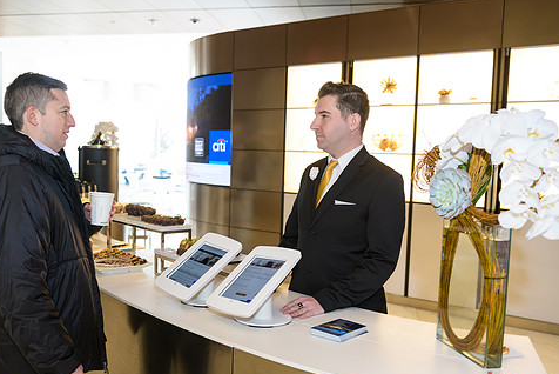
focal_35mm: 39
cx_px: 230
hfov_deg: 49.3
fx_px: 606
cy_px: 205
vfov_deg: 34.2
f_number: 3.2
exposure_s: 1/125
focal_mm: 32
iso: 400
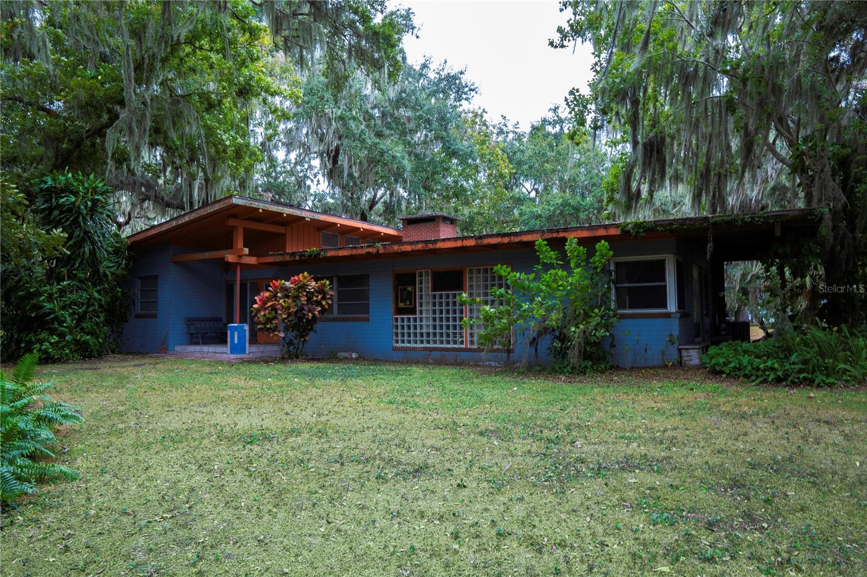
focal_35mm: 24
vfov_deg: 53.1
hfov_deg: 73.8
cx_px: 434
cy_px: 288
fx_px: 578
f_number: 10
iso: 400
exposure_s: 1/15
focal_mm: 16
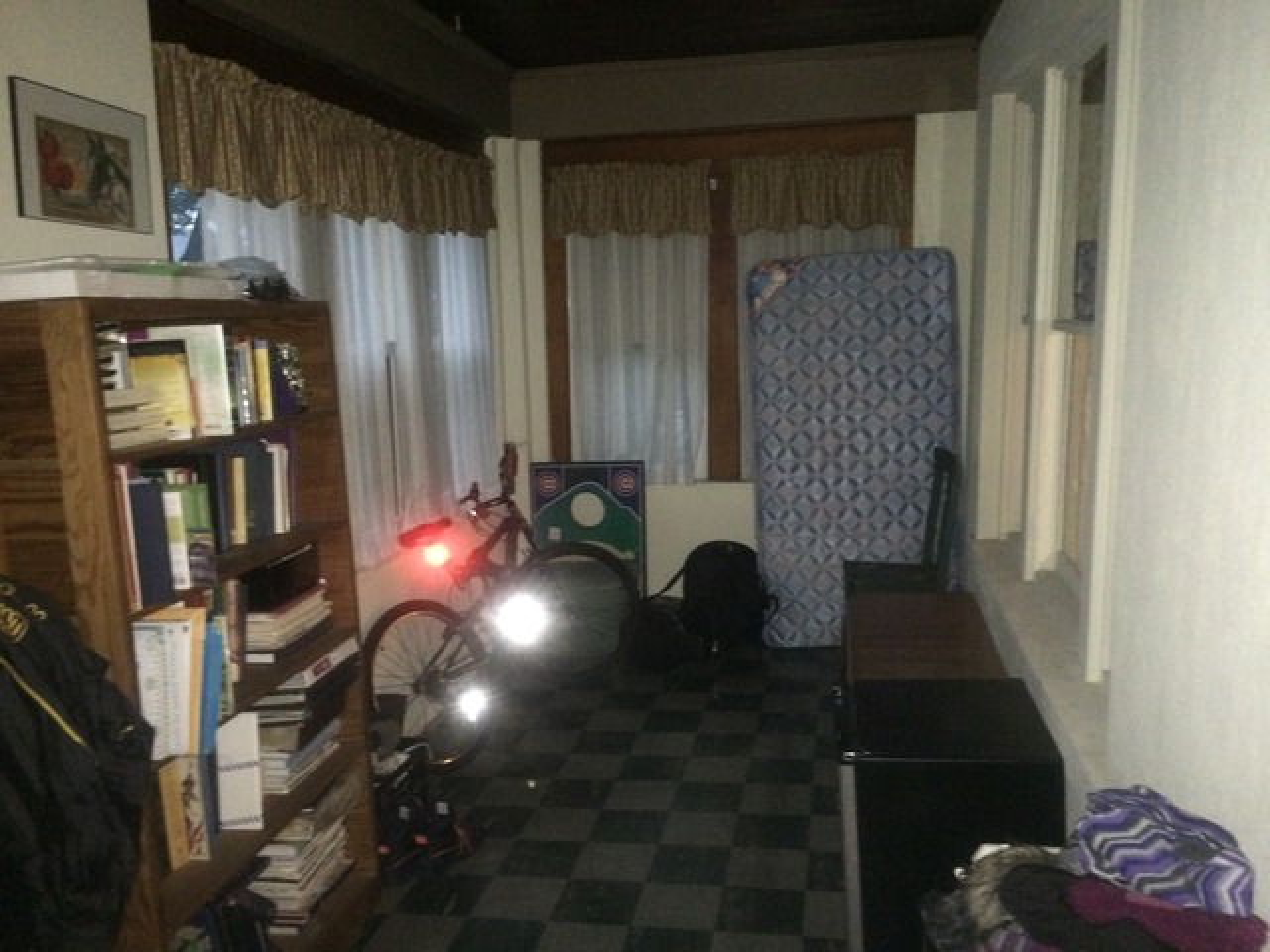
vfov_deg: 48.2
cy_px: 476
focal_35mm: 29
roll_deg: +3.0
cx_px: 635
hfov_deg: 61.7
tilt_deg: -9.2
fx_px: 1064
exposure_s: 1/16
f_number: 2.2
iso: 640
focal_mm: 4.15
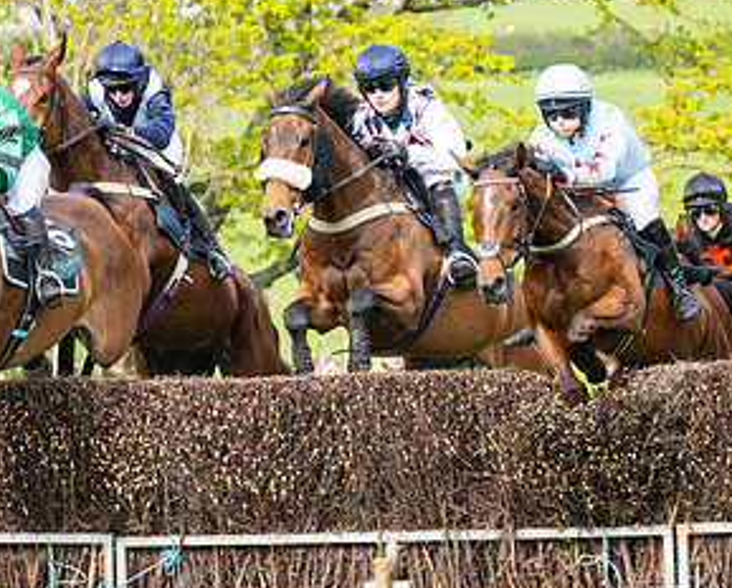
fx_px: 6985
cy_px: 291
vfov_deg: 4.8
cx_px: 367
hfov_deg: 6.0
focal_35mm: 322
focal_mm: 98
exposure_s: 1/2000
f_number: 4
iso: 400
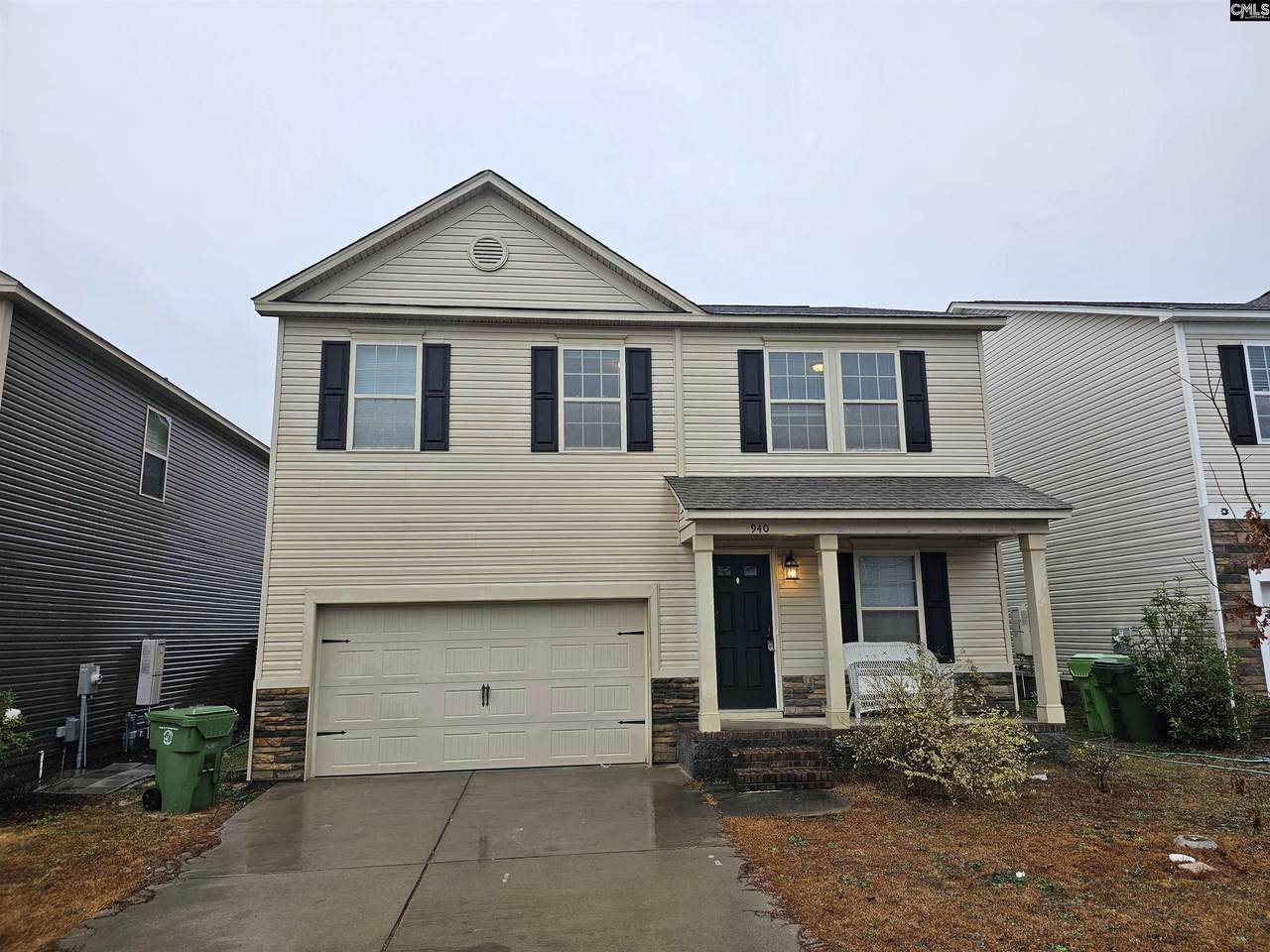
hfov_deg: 73.9
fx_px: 844
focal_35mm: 23
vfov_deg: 58.9
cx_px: 635
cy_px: 476
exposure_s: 1/180
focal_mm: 6.3
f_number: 1.7
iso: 20
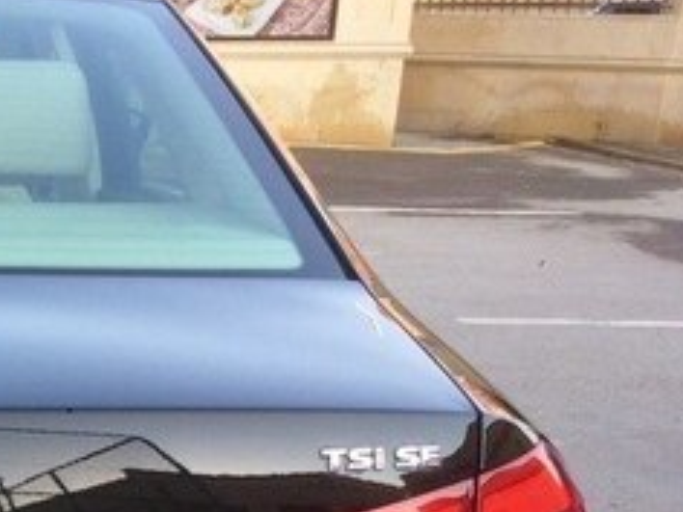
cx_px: -240
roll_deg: -0.2
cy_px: 586
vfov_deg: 17.5
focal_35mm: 81
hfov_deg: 21.5
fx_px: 1598
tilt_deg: -19.5
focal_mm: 4.15
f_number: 2.2
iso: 32
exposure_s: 1/193
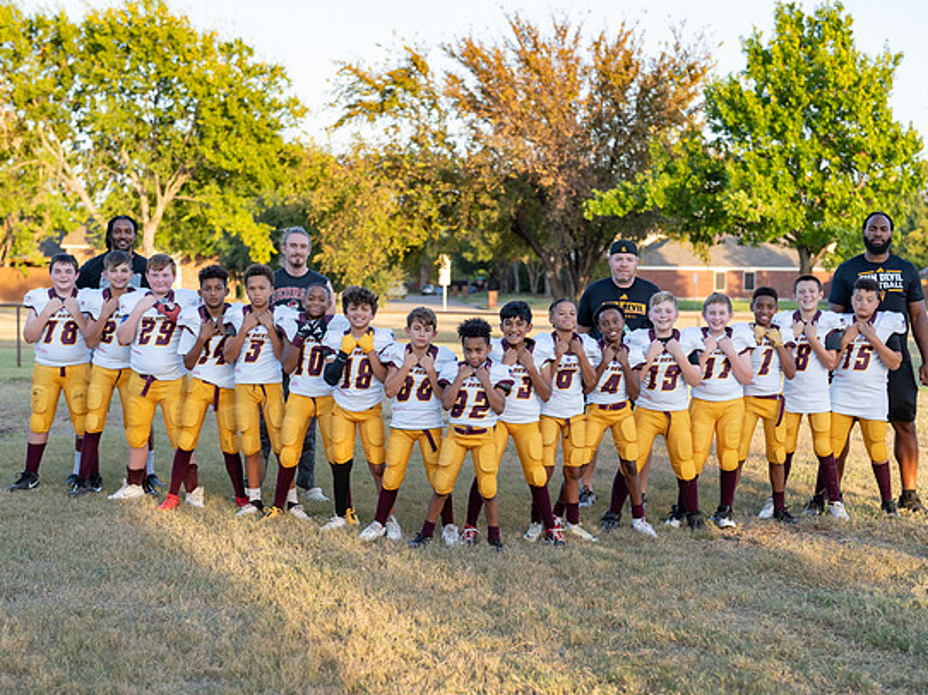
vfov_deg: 23.3
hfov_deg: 30.7
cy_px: 387
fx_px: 1688
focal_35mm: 63
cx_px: 448
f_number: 2.5
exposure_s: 1/400
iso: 100
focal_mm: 50
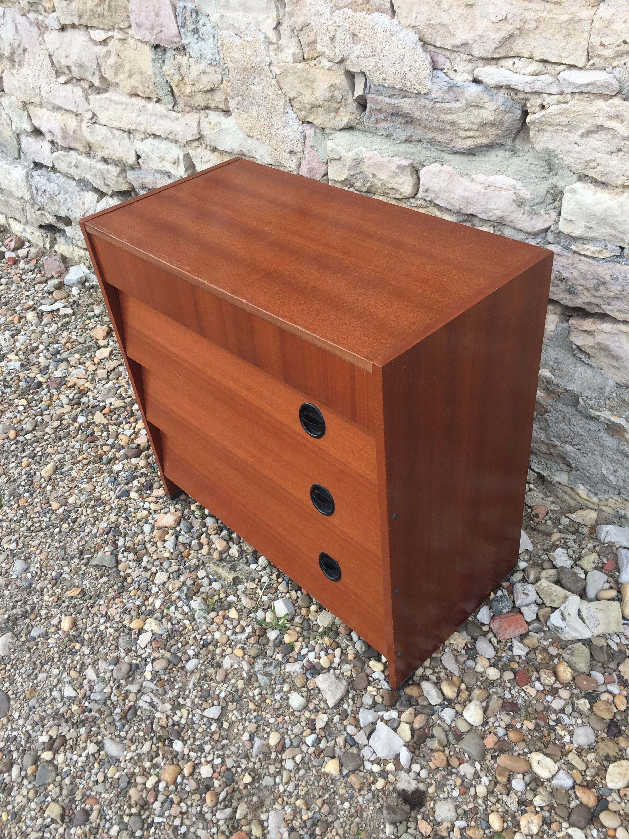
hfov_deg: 48.2
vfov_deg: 61.7
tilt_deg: -36.8
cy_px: 420
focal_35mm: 29
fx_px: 703
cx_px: 314
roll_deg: +6.2
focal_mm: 4.15
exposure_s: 1/341
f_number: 2.2
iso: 32
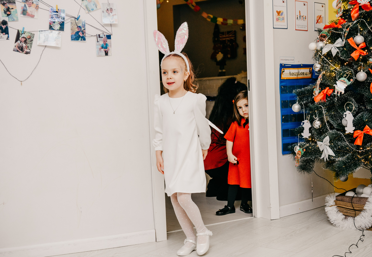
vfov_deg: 24.9
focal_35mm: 56
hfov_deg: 35.5
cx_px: 169
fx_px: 581
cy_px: 122
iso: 320
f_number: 4.5
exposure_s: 1/160
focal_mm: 50
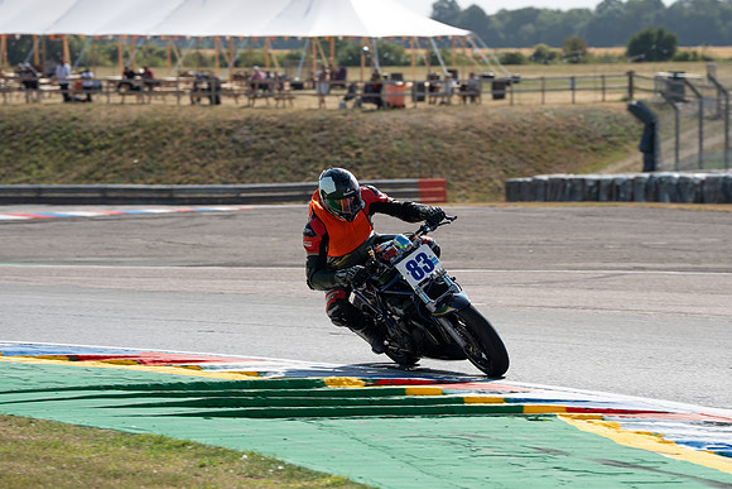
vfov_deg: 6.2
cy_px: 244
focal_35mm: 221
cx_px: 405
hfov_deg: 9.3
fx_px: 4498
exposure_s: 1/500
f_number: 6.3
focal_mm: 200
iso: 125
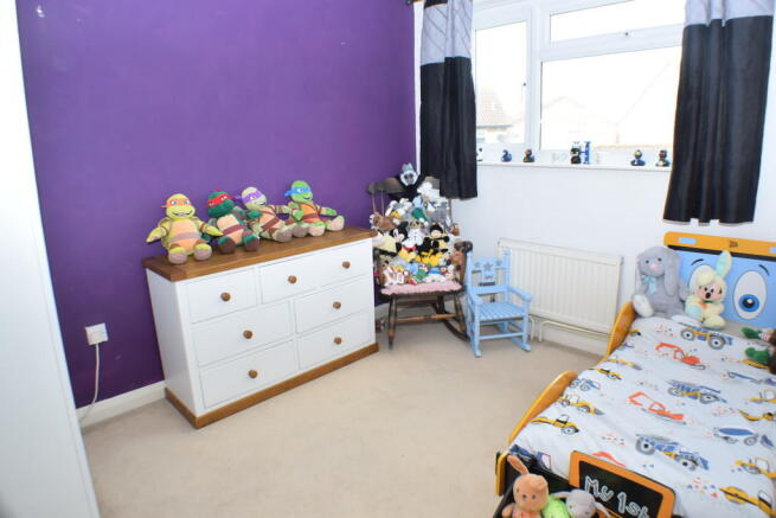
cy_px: 259
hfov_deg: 67.4
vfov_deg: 48.0
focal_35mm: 27
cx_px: 388
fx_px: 582
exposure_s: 1/125
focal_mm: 18
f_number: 5.6
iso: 400
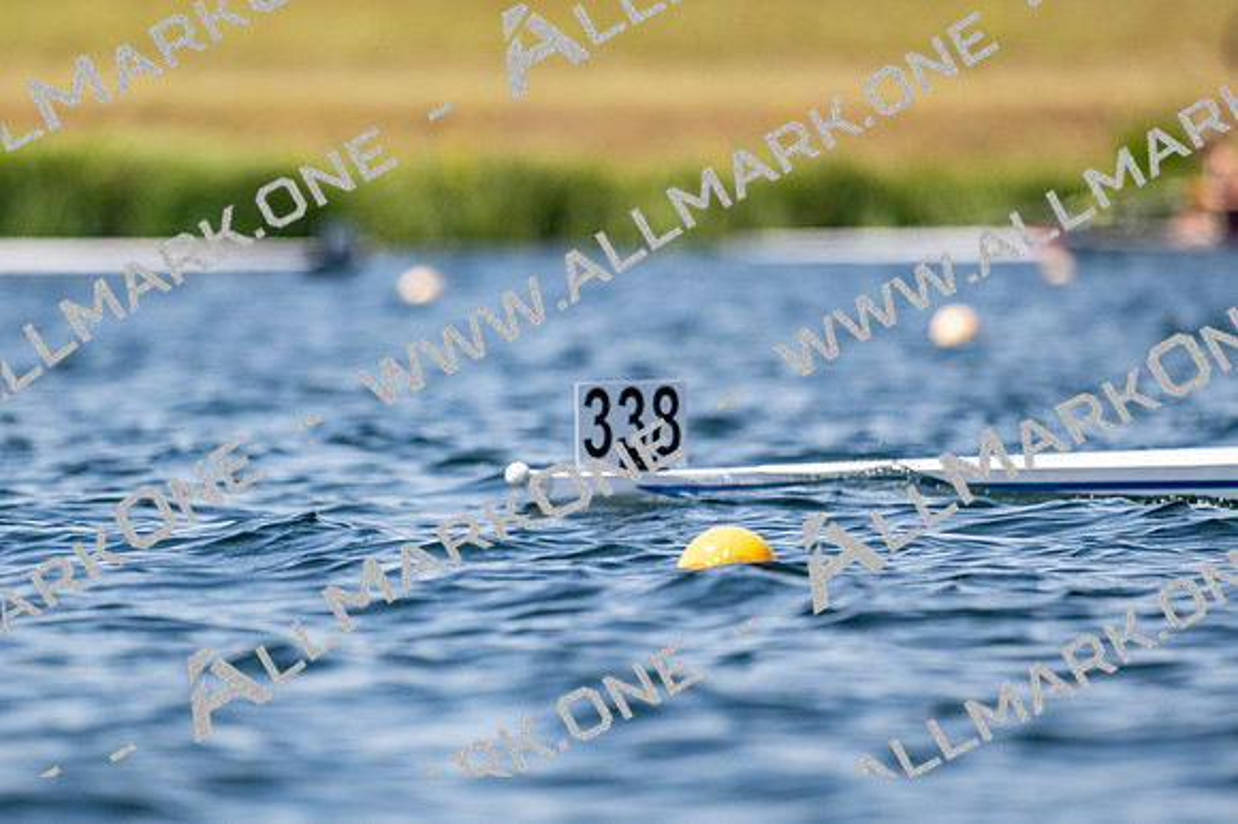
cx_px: 619
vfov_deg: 2.3
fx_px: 20621
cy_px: 412
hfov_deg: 3.4
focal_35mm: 600
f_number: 4.5
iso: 200
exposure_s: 1/2500
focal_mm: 400
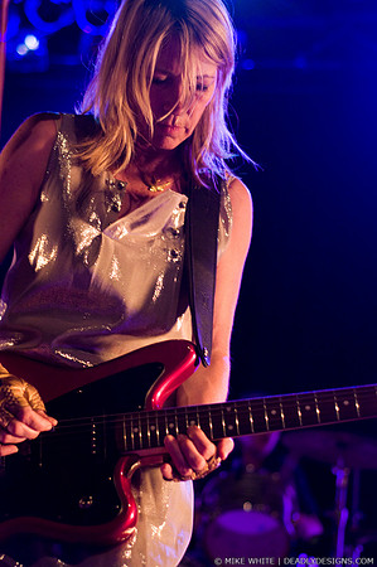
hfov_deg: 18.1
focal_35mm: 75
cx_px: 188
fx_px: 1181
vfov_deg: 27.0
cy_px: 284
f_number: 2.2
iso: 1250
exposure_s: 1/100
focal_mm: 50
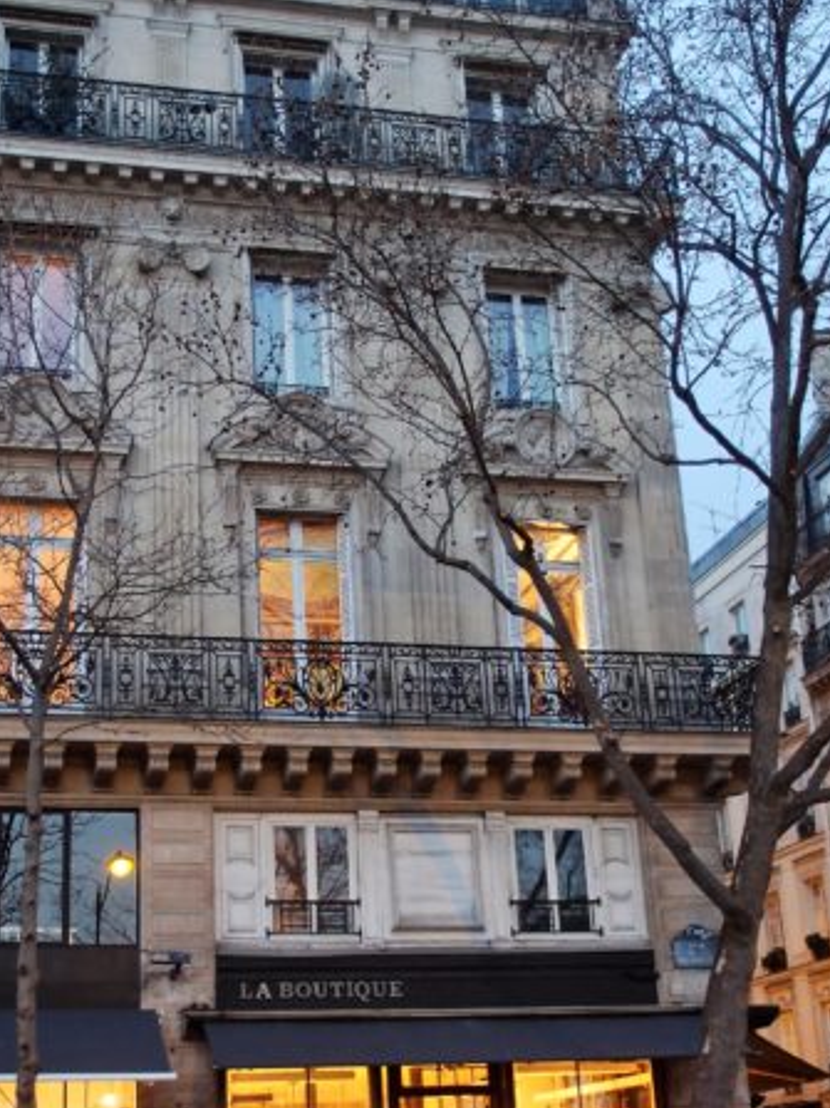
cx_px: 295
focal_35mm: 51
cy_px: 622
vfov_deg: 37.4
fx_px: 1631
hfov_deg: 28.4
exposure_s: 1/20
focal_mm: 8.16
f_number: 2
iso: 200
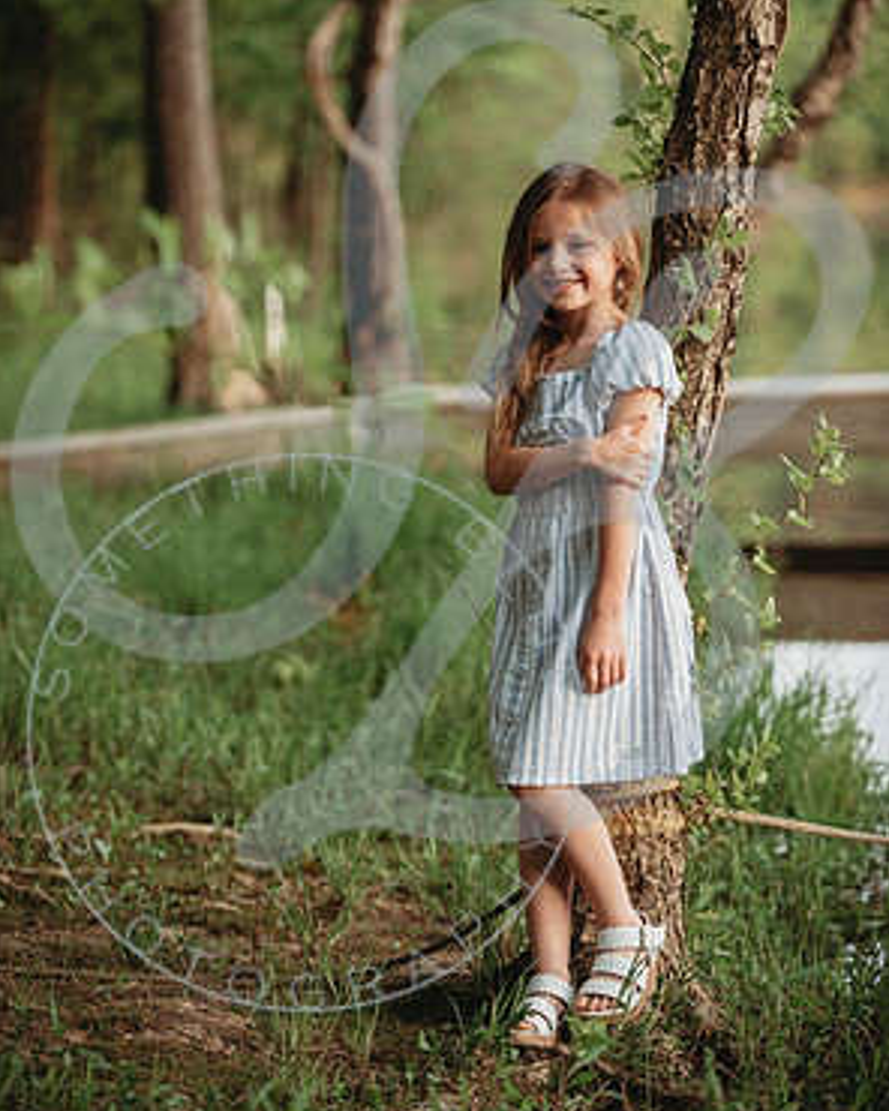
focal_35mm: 120
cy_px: 504
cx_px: 441
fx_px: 3947
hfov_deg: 12.9
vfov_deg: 16.0
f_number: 2.8
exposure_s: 1/200
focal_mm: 105
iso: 400
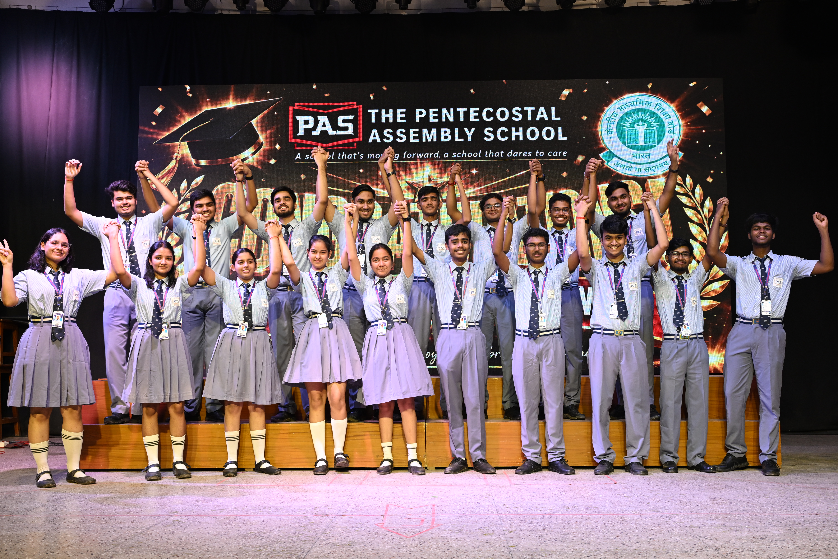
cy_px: 280
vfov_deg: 35.1
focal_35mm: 38
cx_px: 419
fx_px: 884
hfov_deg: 50.7
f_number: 8
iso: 1000
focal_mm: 38
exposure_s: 1/40
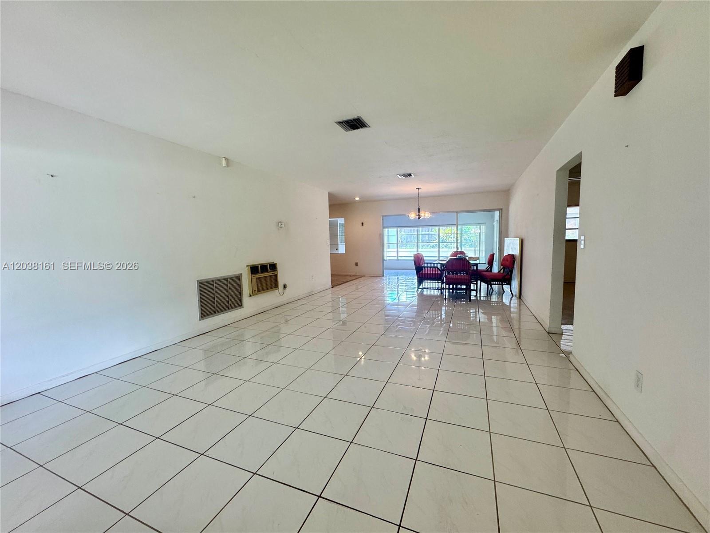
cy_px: 266
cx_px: 355
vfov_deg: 85.7
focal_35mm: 14
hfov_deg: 102.1
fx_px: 287
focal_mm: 2.22
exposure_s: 1/120
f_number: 2.2
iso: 160
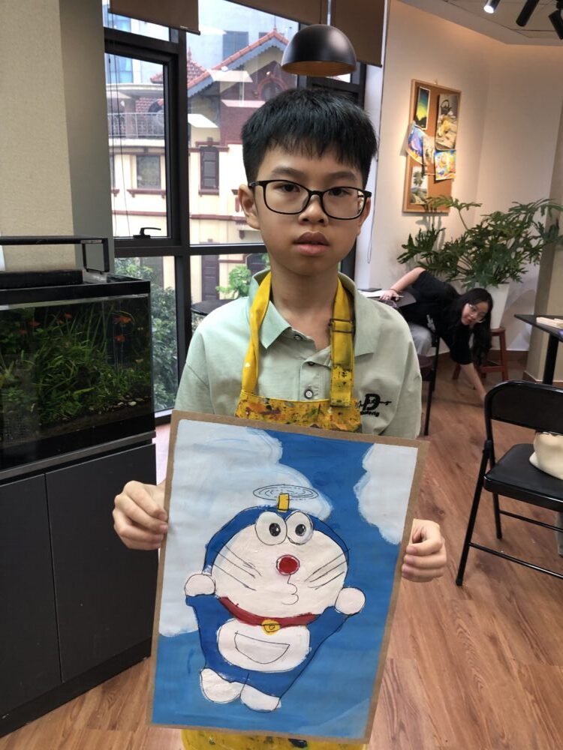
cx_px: 282
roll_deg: -1.8
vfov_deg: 63.4
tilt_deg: -16.0
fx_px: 607
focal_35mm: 28
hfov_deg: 49.7
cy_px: 375
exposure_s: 1/100
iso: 80
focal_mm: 3.99
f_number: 1.8
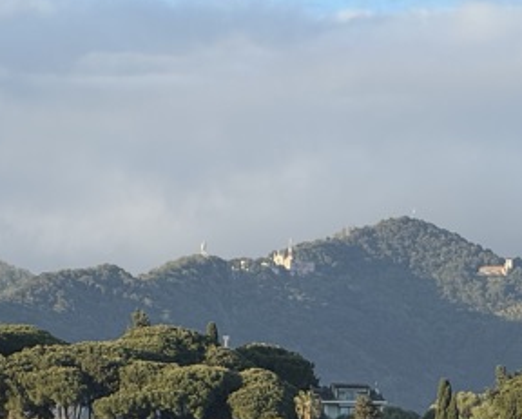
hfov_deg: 5.9
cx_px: 216
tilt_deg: +3.3
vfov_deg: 4.8
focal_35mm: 325
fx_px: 5026
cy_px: 533
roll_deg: -0.6
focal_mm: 15.66
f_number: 2.8
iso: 50
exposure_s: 1/361
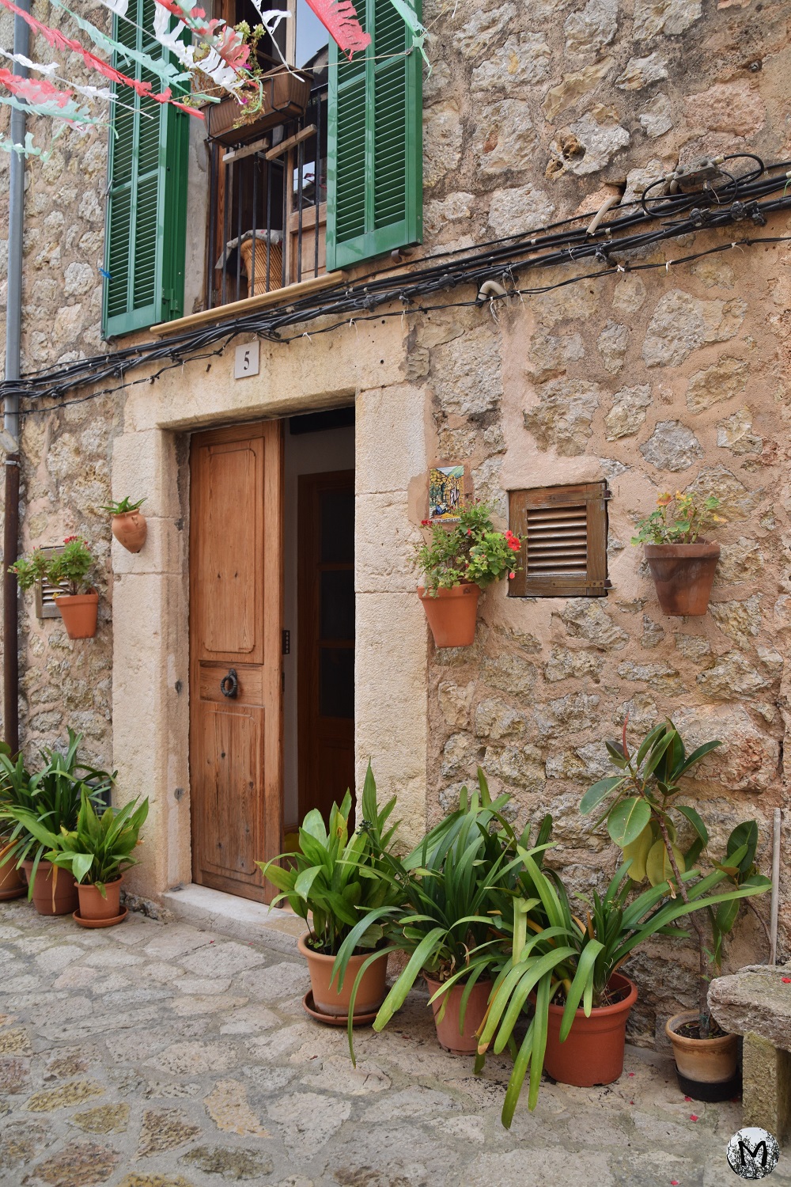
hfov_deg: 47.9
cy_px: 594
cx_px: 396
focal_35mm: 27
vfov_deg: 67.4
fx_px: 890
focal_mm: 18
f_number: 7.1
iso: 400
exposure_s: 1/200
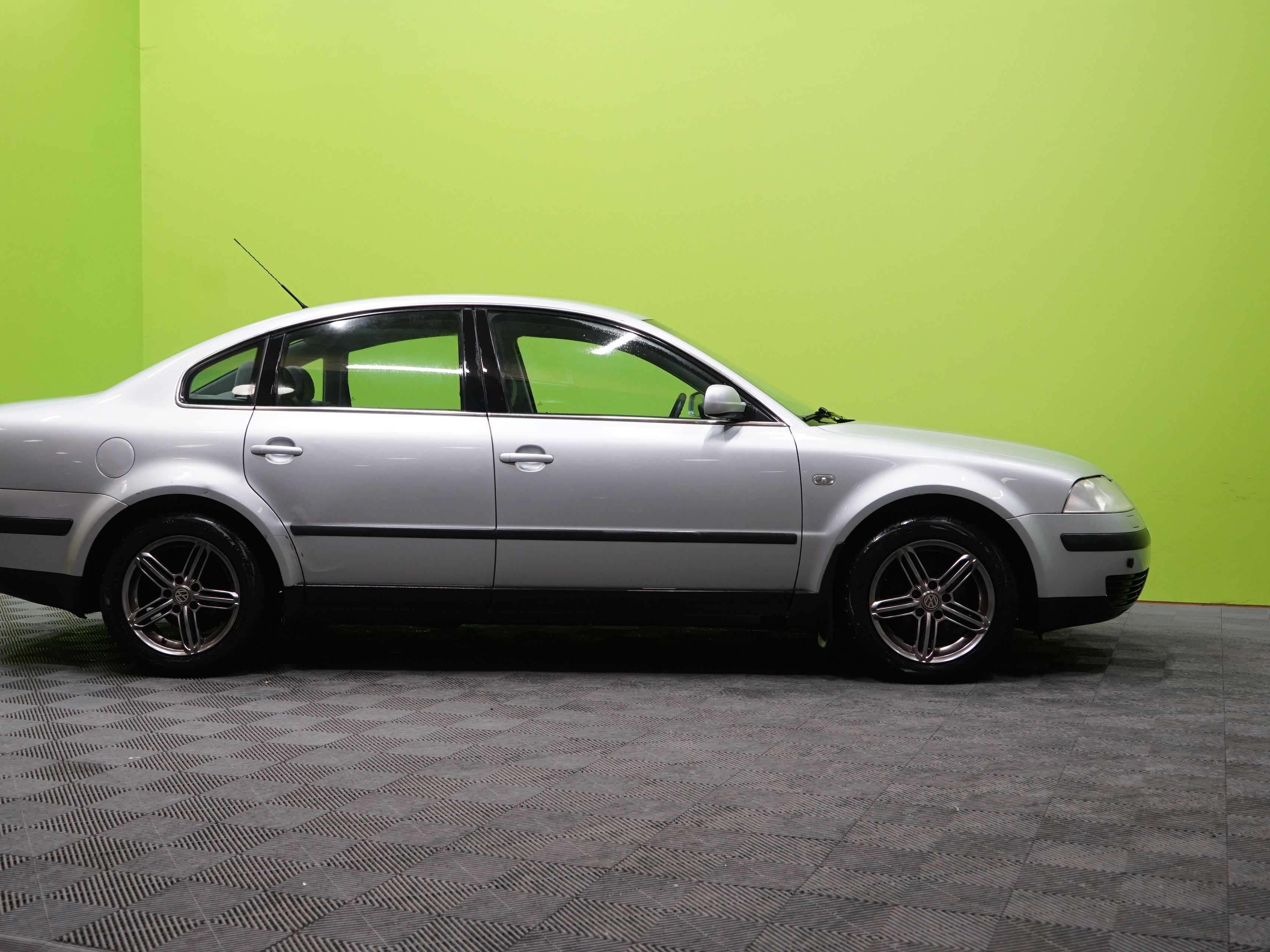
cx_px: 546
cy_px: 471
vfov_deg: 35.1
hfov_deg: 45.7
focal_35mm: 41
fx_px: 1504
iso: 1000
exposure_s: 1/125
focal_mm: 37
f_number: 4.5
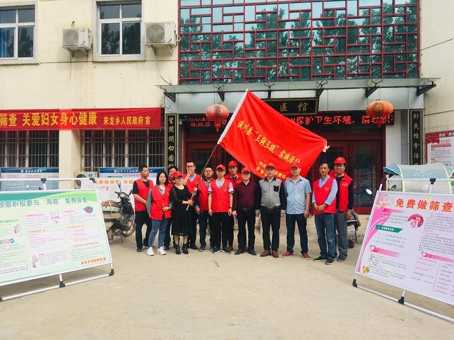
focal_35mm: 29
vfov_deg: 48.2
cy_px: 170
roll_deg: +0.4
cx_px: 227
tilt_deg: +0.7
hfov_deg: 61.7
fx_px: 380
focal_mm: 4.15
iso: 25
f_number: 2.2
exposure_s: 1/916
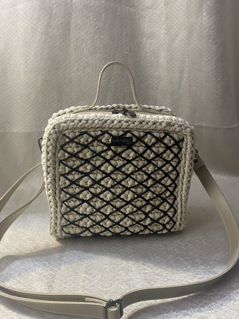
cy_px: 160
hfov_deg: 53.1
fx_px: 239
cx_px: 120
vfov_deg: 67.3
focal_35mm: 26
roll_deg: +0.5
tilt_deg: -16.0
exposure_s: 1/60
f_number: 1.8
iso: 320
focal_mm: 4.25
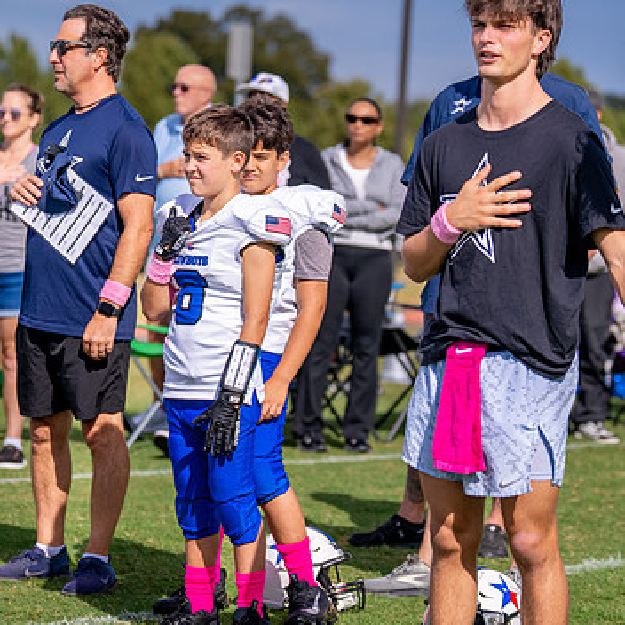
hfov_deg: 10.5
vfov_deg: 10.5
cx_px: 196
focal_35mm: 166
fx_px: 3391
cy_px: 270
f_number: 2.8
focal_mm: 98
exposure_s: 1/4000
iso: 160
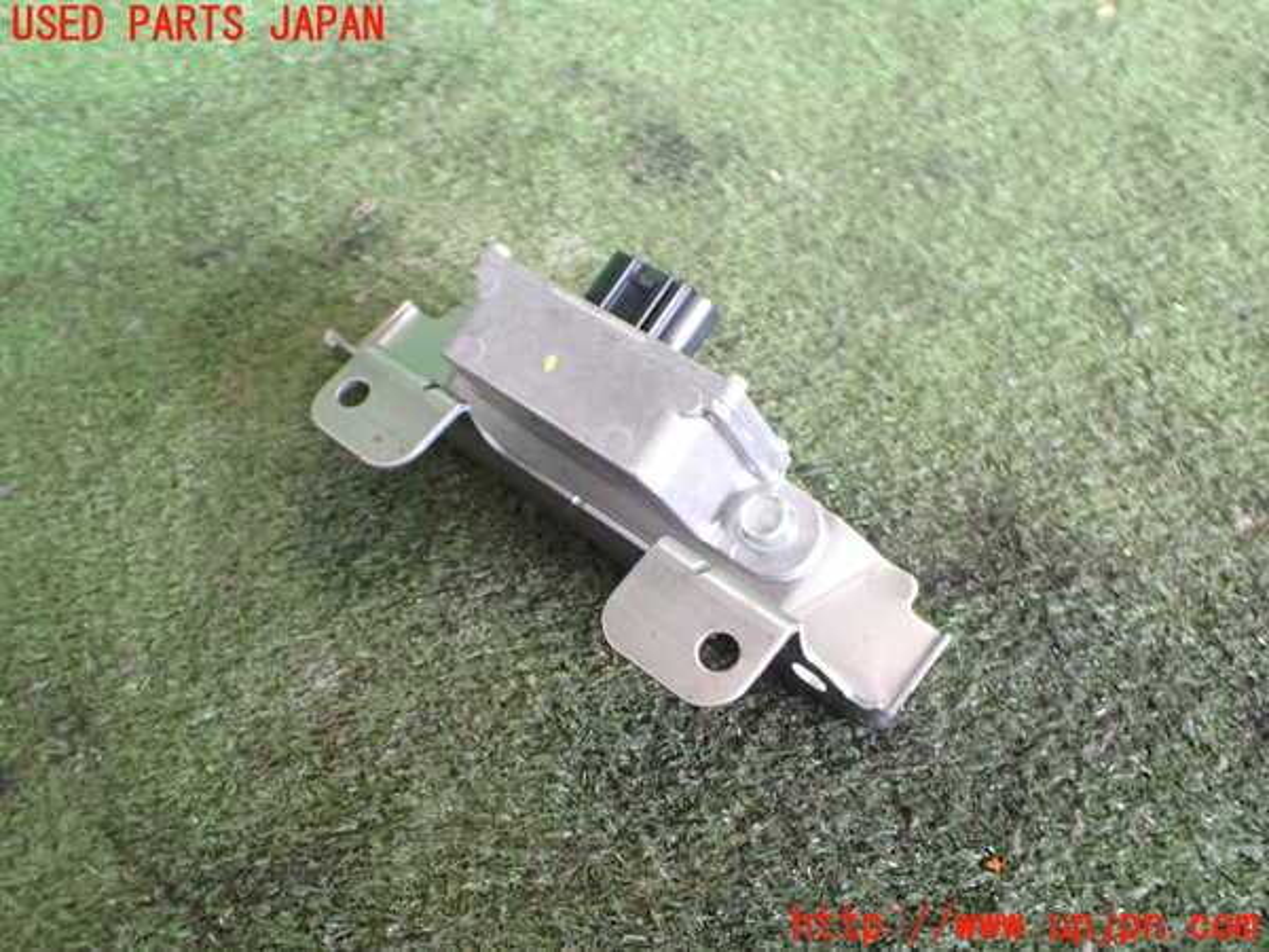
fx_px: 1100
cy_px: 476
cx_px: 634
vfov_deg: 46.8
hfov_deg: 60.0
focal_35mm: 30
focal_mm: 5.4
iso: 800
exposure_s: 1/100
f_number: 2.3
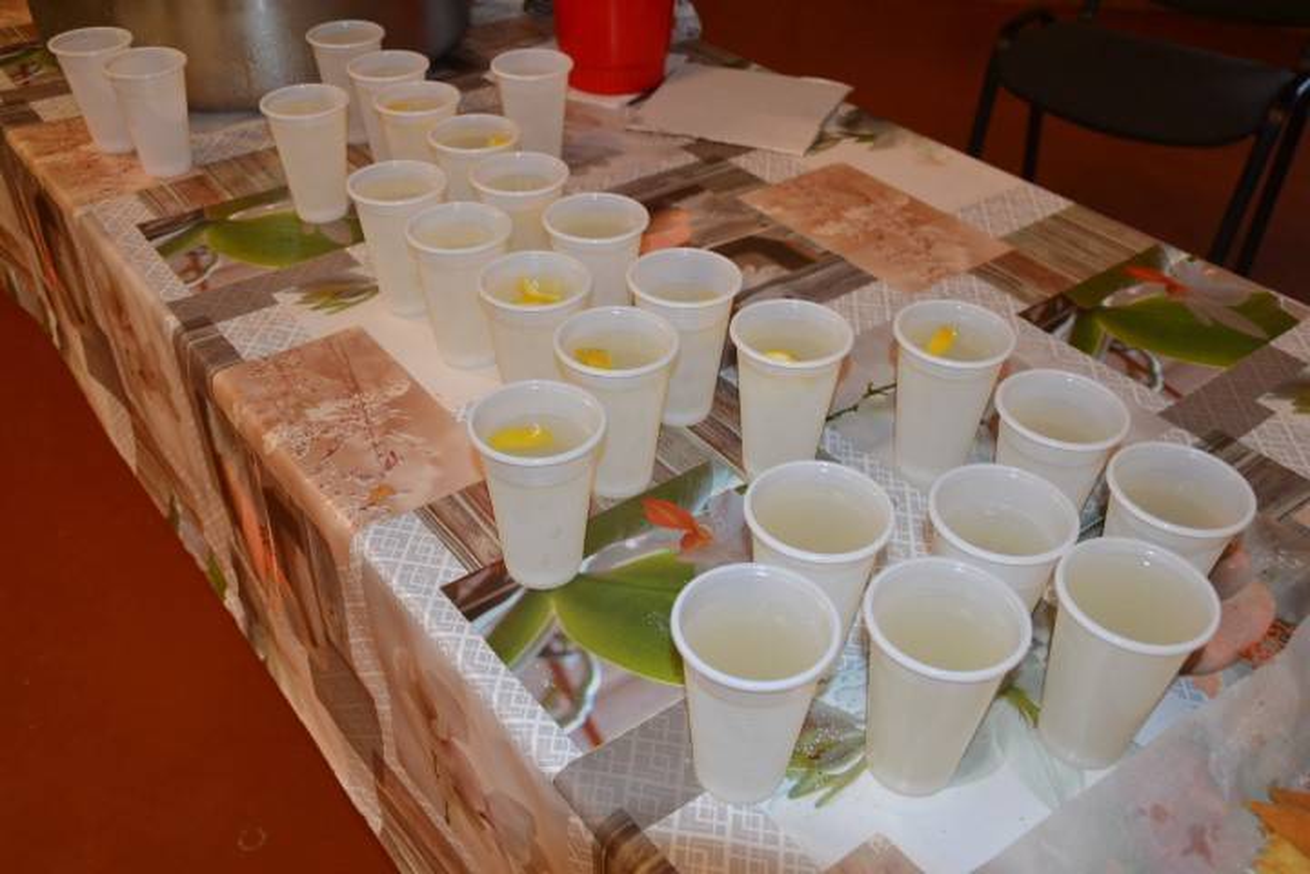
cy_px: 437
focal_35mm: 33
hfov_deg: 57.2
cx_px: 655
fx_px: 1201
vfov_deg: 40.0
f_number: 3.8
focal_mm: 22
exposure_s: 1/60
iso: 640
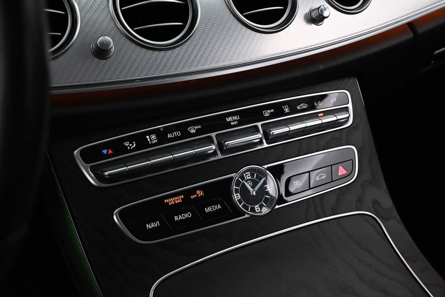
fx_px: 565
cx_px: 222
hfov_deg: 43.0
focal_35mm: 46
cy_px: 148
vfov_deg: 29.4
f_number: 4.8
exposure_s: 1/60
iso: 4000
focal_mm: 30.5
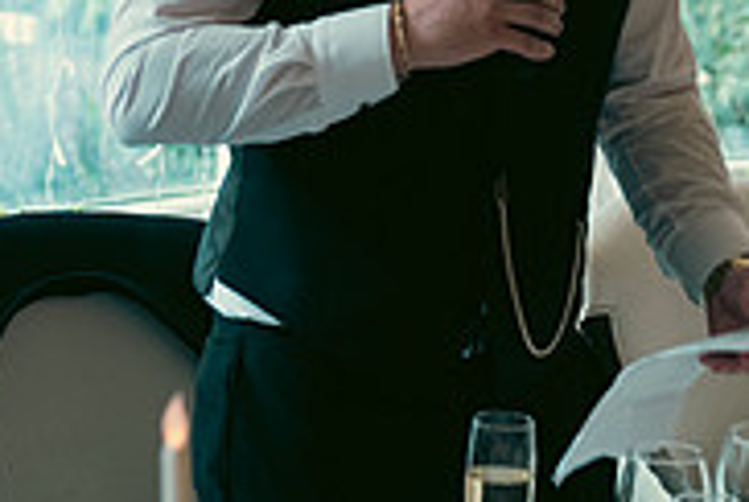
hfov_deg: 12.9
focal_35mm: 159
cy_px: -31
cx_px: 420
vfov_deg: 8.6
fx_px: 3313
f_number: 3.5
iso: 400
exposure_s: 1/160
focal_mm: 50
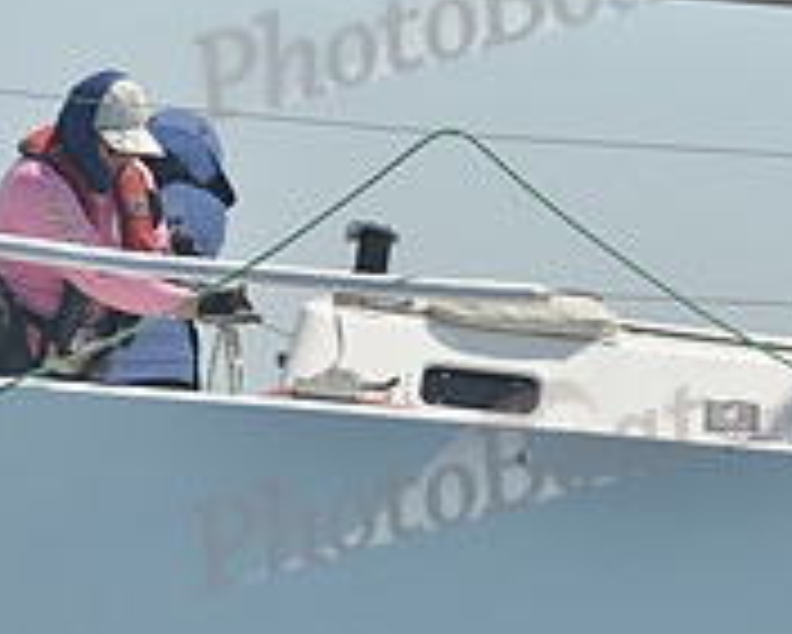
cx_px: -36
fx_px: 14541
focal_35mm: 620
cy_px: 304
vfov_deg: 2.5
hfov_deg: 3.1
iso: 280
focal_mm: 200
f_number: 6.3
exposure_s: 1/1000
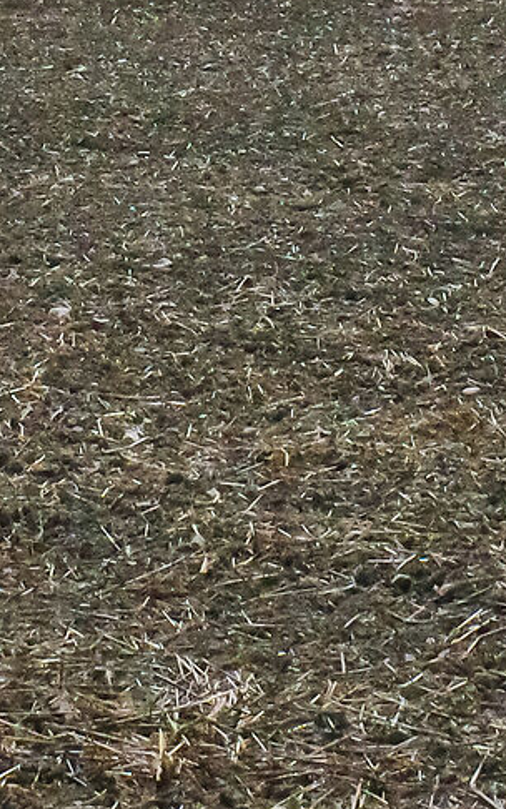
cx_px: 225
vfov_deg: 14.0
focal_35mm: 141
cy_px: -341
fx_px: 3109
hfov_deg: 9.3
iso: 4000
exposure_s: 1/4000
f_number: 16
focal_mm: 18.3
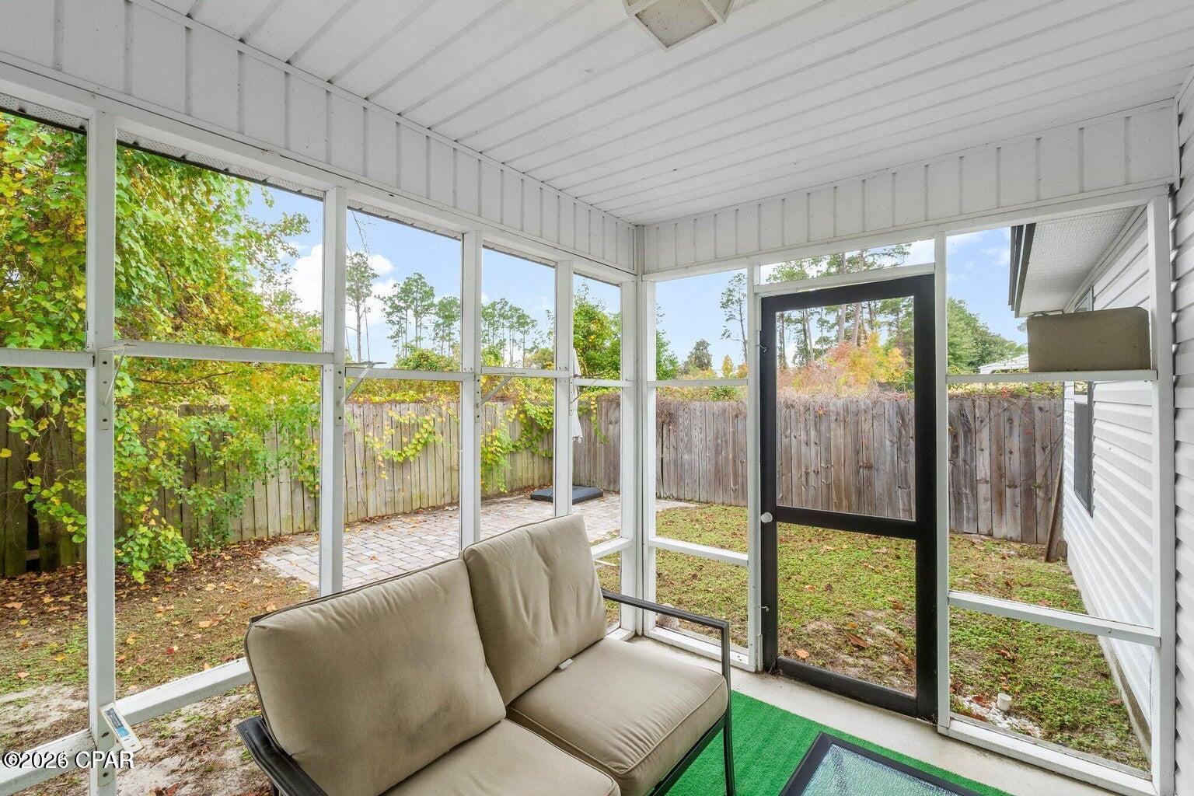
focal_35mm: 15
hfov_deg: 100.4
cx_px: 597
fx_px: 497
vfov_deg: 77.3
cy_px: 398
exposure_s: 1/3
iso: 100
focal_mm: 10
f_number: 9
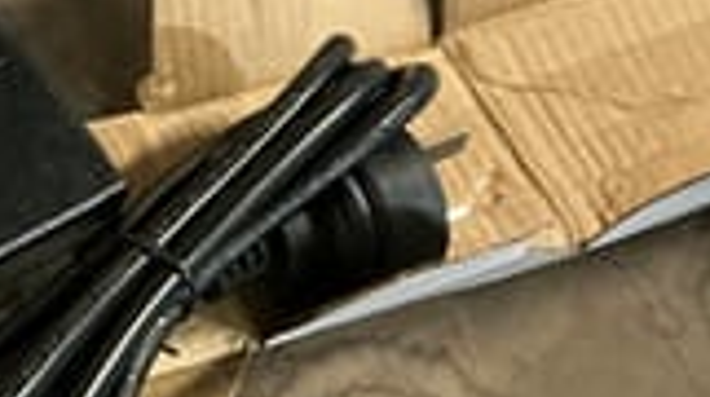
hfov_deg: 20.5
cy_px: 249
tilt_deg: -59.2
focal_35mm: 95
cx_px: -220
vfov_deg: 12.7
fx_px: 1786
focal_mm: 3
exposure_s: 1/25
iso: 250
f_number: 1.8
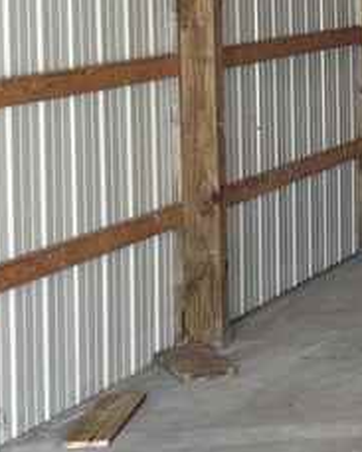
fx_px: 1756
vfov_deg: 14.5
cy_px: 42
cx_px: 1112
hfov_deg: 9.2
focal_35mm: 131
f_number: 1.78
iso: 100
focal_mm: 6.76
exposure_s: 1/121
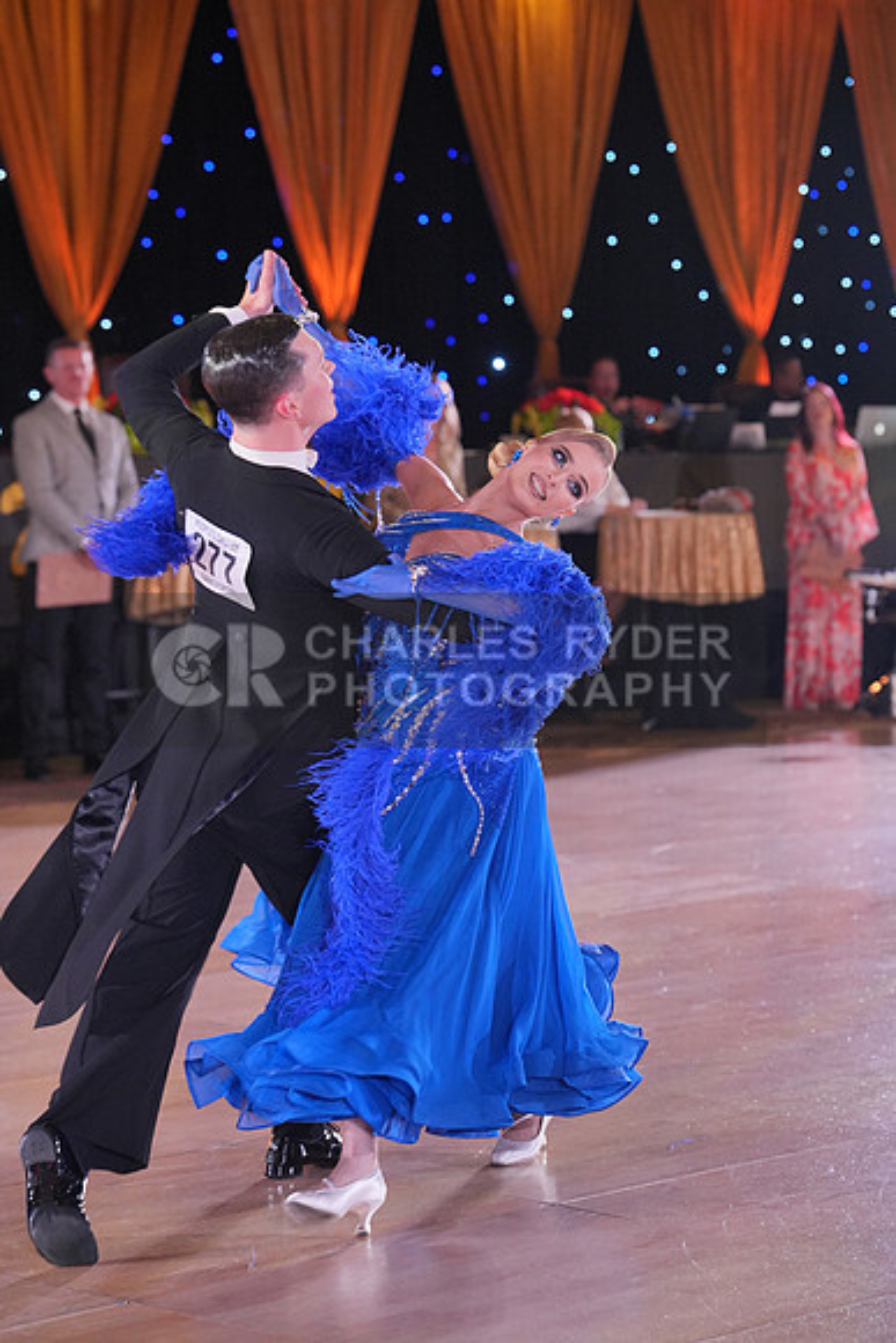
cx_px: 448
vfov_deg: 20.4
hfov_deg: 13.7
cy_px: 672
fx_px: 3731
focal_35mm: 100
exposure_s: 1/500
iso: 3200
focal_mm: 100
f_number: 4
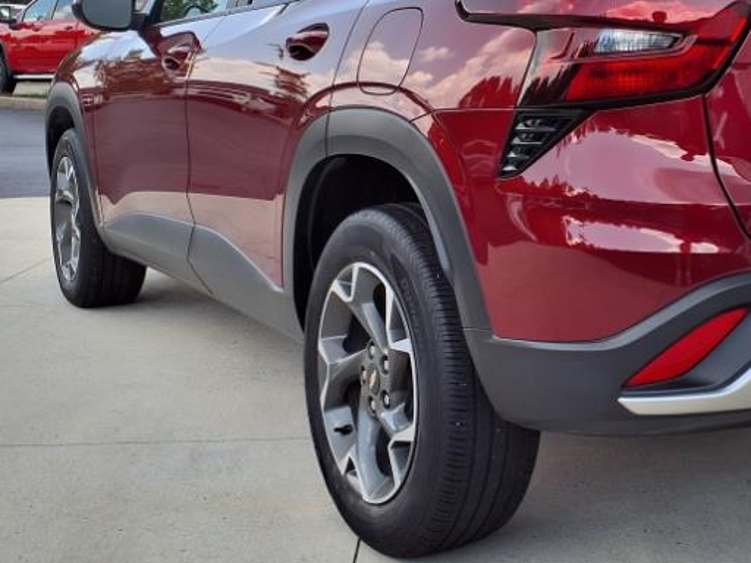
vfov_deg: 26.7
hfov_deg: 34.4
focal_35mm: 54
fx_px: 1172
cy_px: 151
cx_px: 607
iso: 40
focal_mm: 3.58
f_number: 1.9
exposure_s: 1/476
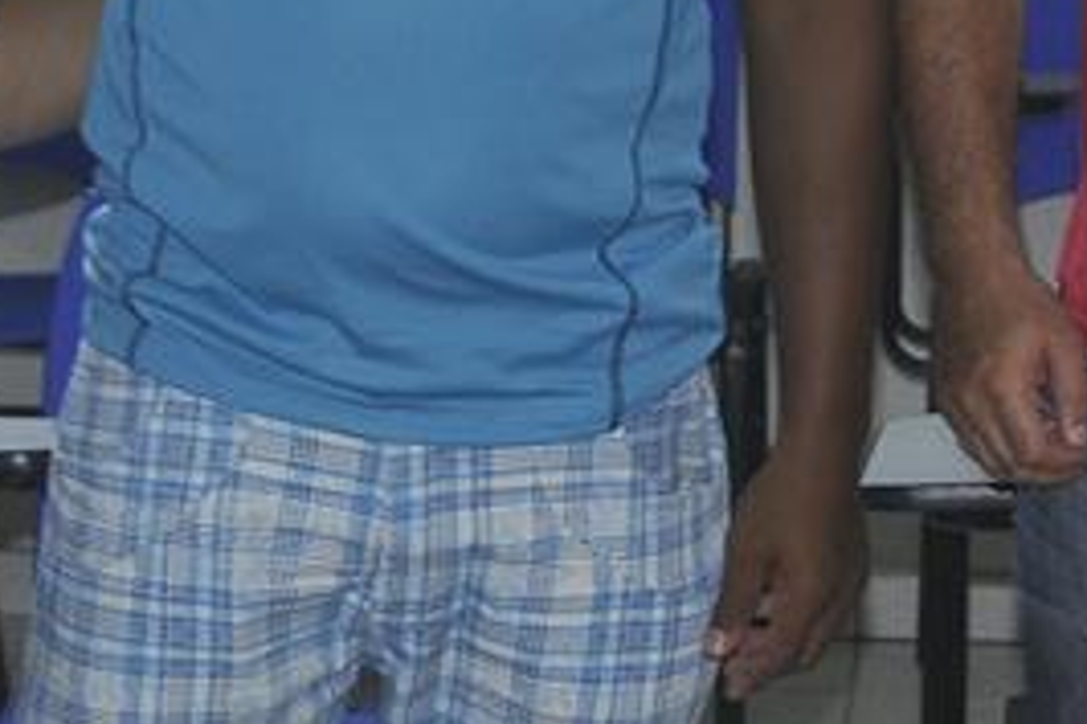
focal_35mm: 150
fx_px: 4526
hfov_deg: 13.6
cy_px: -94
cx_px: 821
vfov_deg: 9.0
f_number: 4.8
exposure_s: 1/90
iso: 500
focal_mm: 26
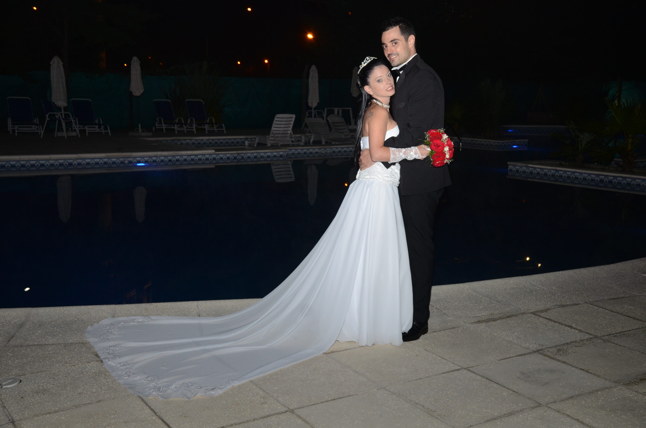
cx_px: 323
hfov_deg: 46.5
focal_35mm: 42
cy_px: 214
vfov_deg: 31.8
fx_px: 752
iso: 800
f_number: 5.6
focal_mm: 28
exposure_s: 1/50
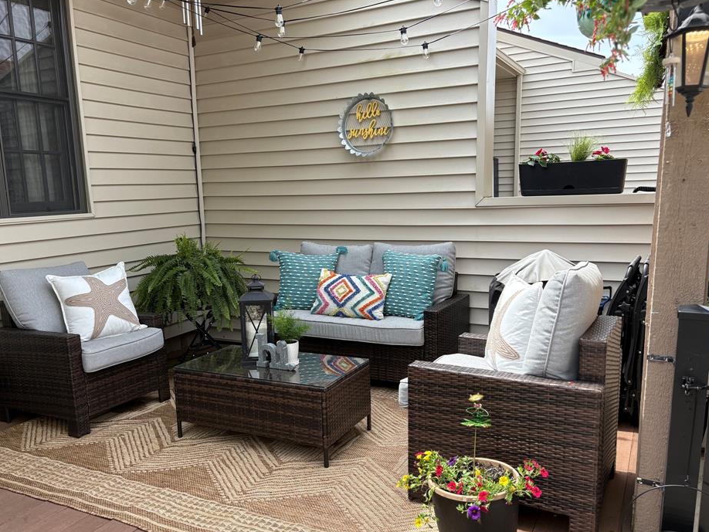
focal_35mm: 29
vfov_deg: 48.2
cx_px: 320
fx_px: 594
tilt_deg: -9.0
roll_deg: +2.3
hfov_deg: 61.5
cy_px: 290
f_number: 1.6
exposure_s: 1/1135
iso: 64
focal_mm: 5.96
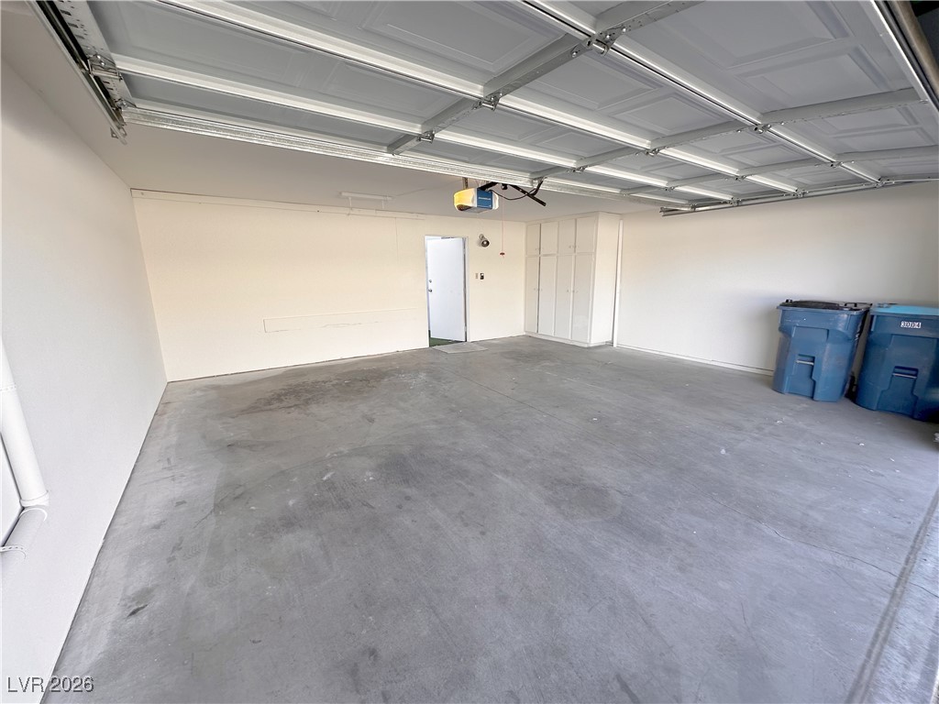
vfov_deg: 85.7
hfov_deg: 102.1
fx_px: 380
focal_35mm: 14
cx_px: 470
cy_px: 352
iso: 40
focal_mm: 2.22
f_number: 2.2
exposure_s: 1/138
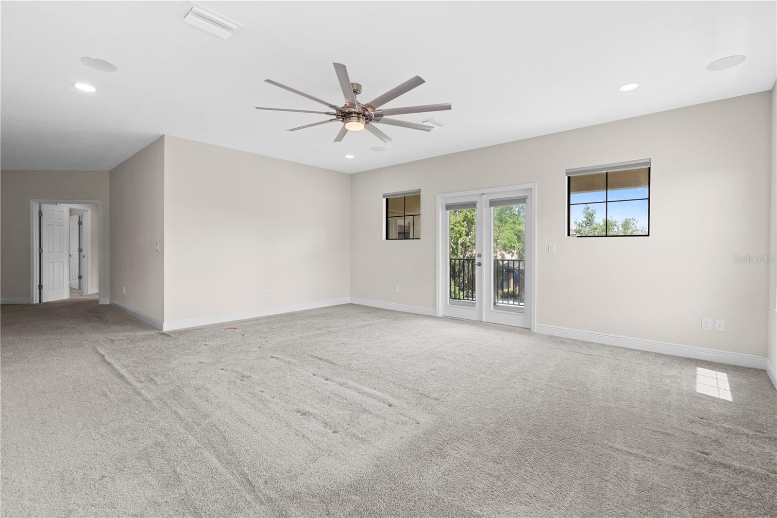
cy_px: 259
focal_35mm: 16
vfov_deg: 73.7
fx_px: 345
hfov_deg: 96.7
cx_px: 388
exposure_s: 1/1.67
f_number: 8
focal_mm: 16
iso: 200
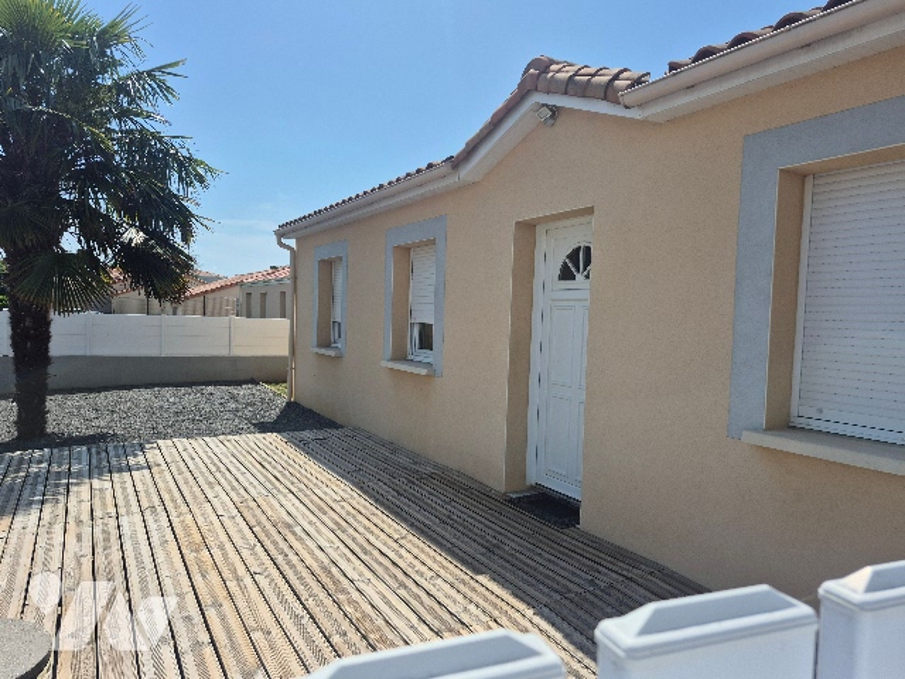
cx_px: 452
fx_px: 601
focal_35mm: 23
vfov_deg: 58.9
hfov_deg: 73.9
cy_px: 340
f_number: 1.8
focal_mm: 5.4
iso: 25
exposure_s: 1/2488
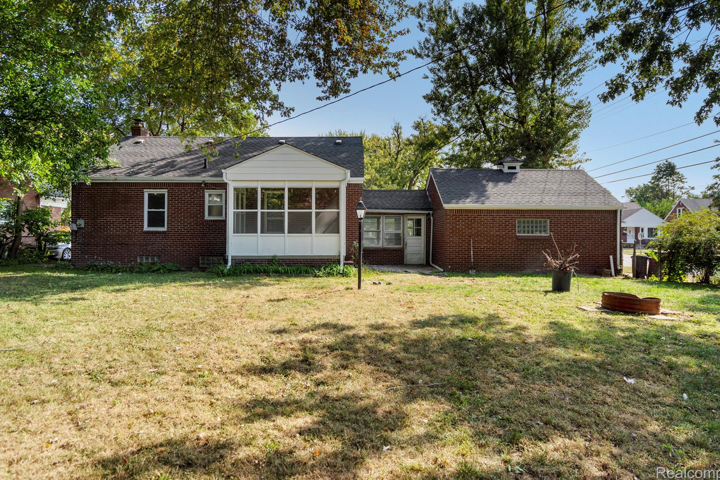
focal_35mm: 22
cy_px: 232
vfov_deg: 57.2
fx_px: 440
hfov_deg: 78.6
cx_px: 352
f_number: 4
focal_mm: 21
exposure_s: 1/1600
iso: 100
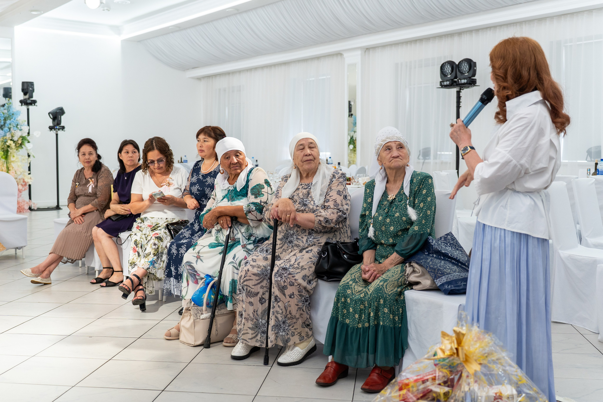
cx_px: 292
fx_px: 670
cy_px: 187
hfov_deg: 48.4
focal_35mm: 40
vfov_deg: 33.4
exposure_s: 1/160
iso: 1000
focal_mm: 35
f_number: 3.2
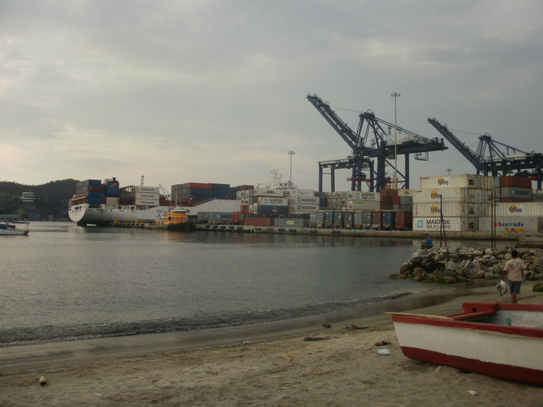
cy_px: 203
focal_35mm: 37
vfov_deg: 38.7
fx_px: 580
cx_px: 271
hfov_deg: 50.1
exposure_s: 1/1000
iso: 100
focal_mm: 6.3
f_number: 3.5
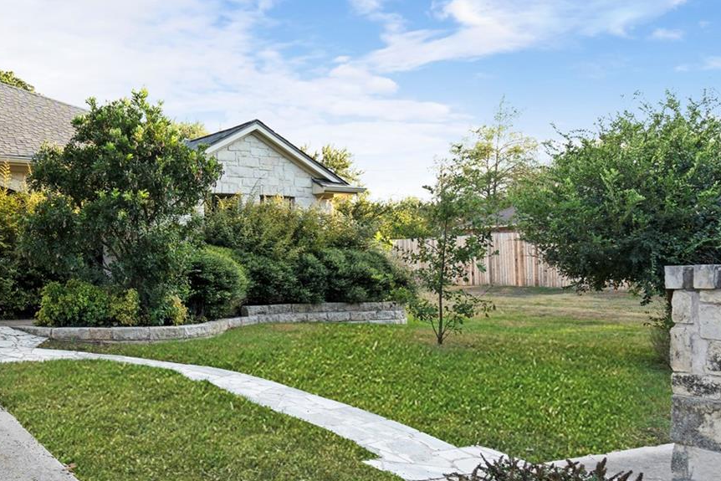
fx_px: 761
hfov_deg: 47.7
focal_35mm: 38
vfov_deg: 35.0
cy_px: 276
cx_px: 138
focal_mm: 16
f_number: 8
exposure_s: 1/40
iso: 200
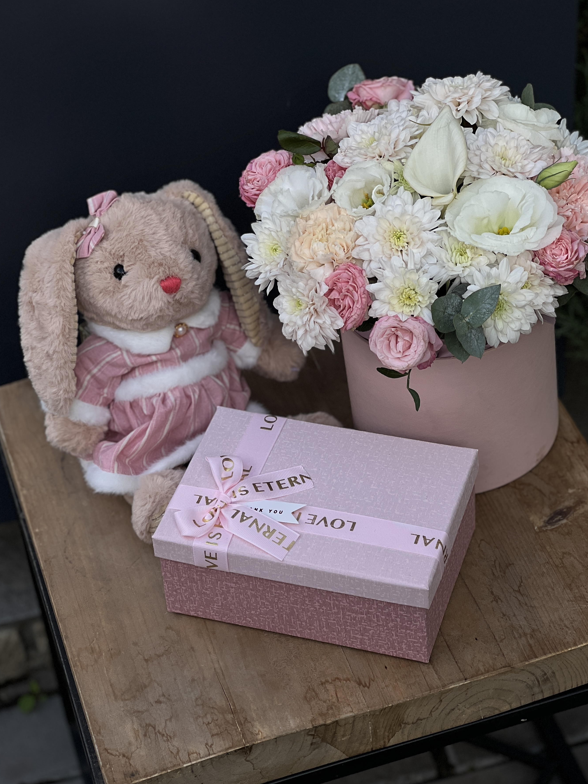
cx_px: 323
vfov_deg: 22.5
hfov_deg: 17.0
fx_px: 1971
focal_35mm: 87
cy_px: 425
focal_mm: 9
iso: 25
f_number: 2.8
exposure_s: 1/241
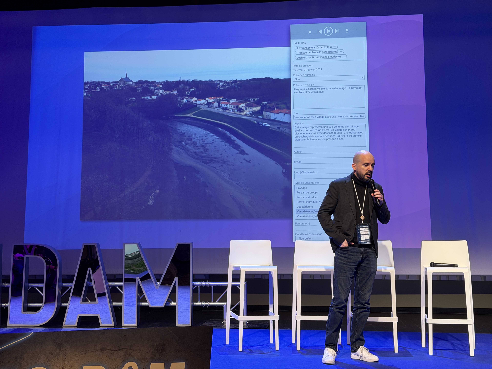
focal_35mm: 48
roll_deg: +0.4
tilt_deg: +3.9
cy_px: 184
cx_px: 246
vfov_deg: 30.3
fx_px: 682
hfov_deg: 39.7
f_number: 1.78
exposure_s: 1/50
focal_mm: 6.76
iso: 100
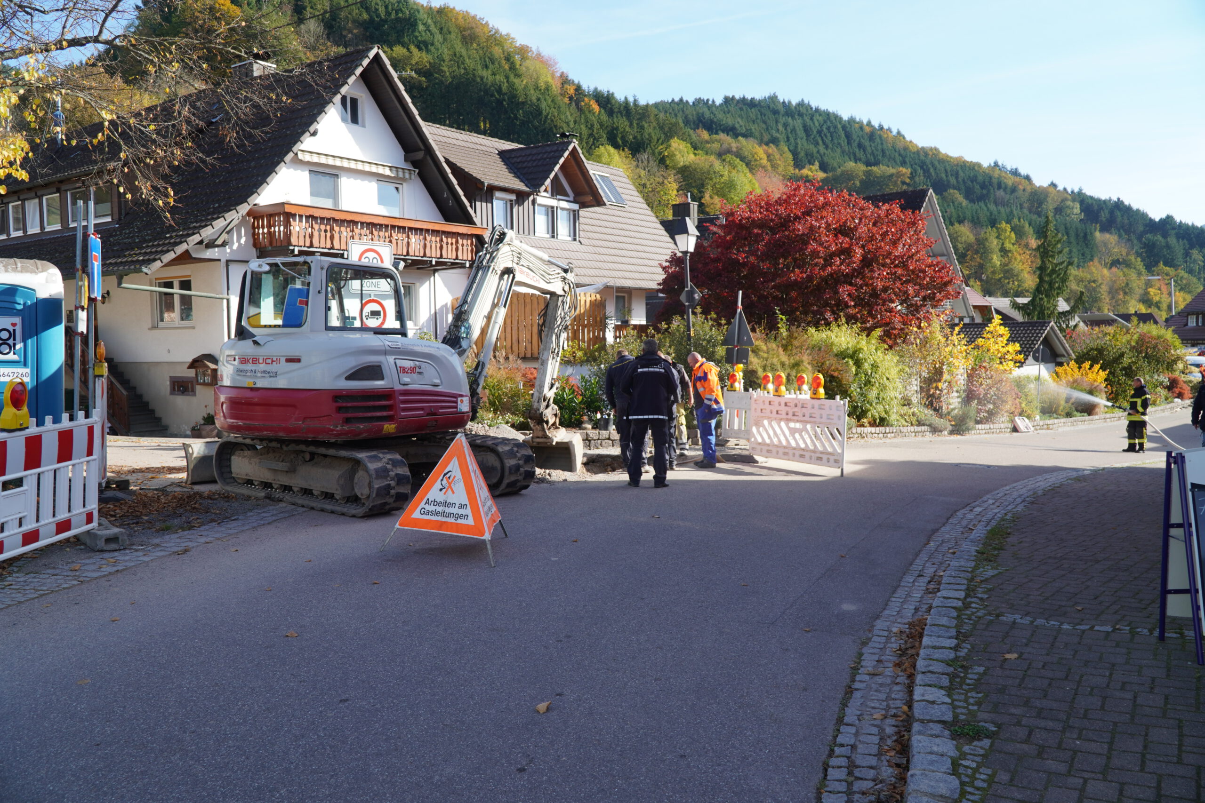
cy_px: 402
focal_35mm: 27
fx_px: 904
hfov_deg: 67.4
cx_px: 602
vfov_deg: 47.9
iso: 100
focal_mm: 18
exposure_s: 1/160
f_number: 6.3
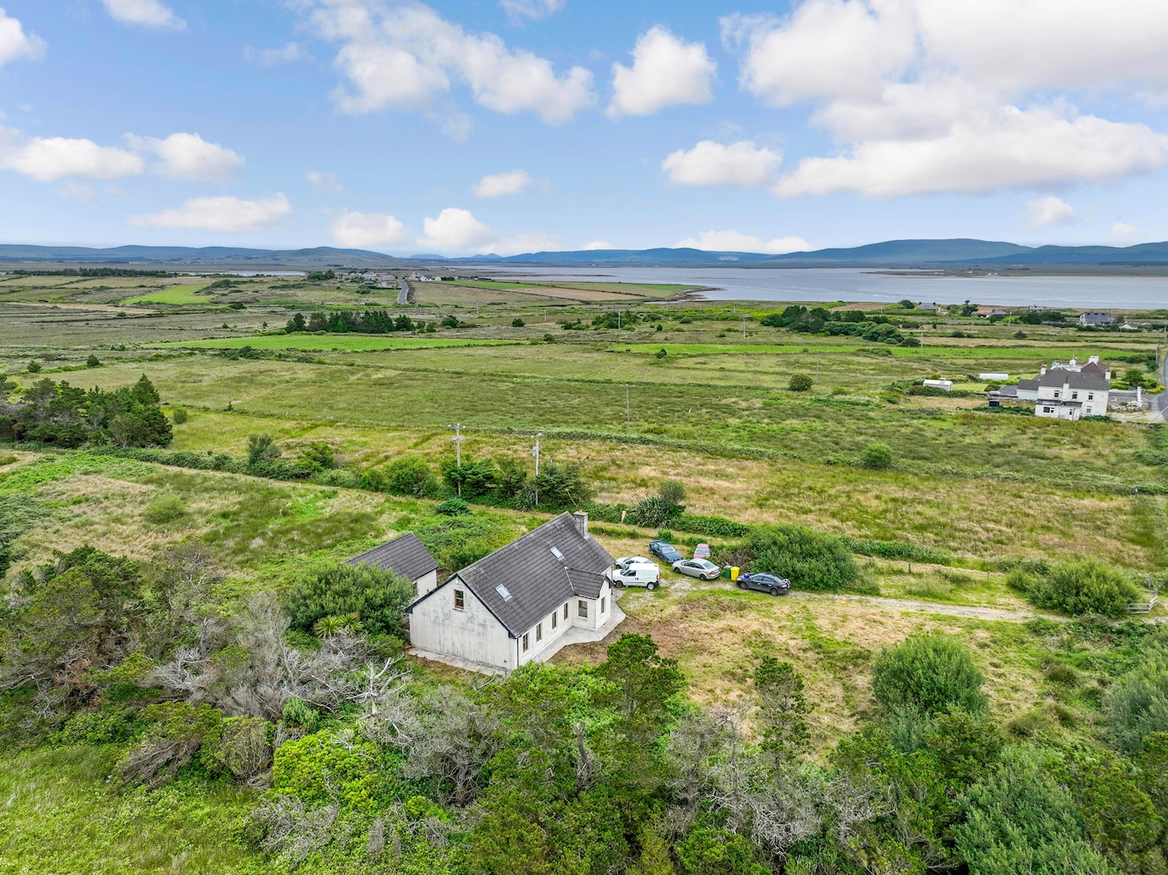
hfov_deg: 71.6
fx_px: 810
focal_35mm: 24
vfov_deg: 56.8
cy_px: 438
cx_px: 584
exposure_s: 1/2500
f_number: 2.8
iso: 200
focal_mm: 12.29
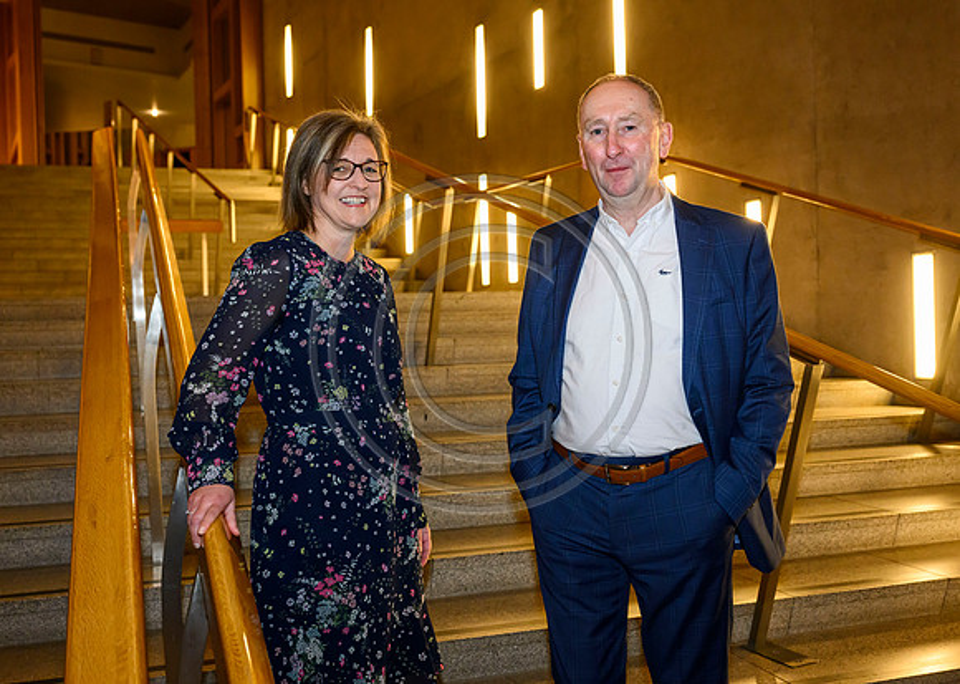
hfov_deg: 49.9
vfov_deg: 36.7
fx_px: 1031
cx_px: 475
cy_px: 331
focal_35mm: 38
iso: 4000
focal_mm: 35
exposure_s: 1/125
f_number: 4.5
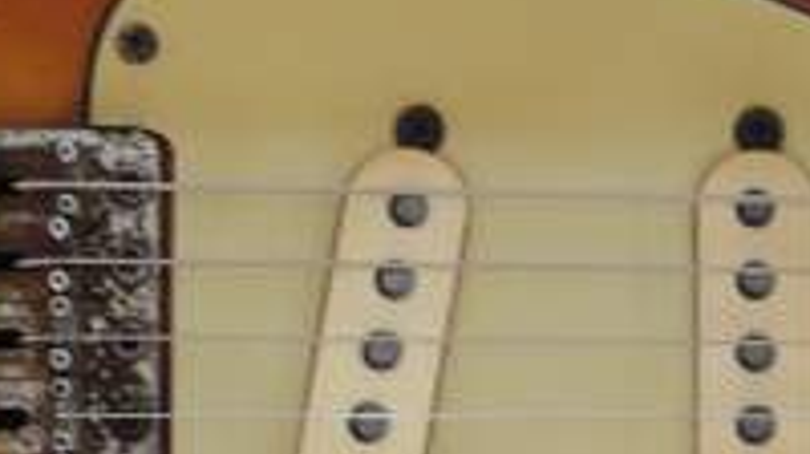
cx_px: 575
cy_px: 474
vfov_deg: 8.3
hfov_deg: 14.8
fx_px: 3111
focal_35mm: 145
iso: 200
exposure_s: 1/20
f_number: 2.8
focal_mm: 5.8
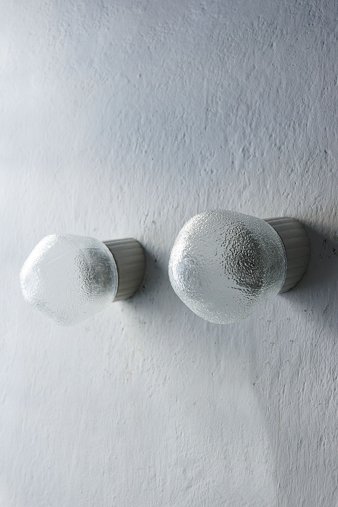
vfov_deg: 37.9
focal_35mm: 52
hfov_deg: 25.7
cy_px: 254
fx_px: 739
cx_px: 169
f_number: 5.6
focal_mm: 35
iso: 400
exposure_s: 1/125
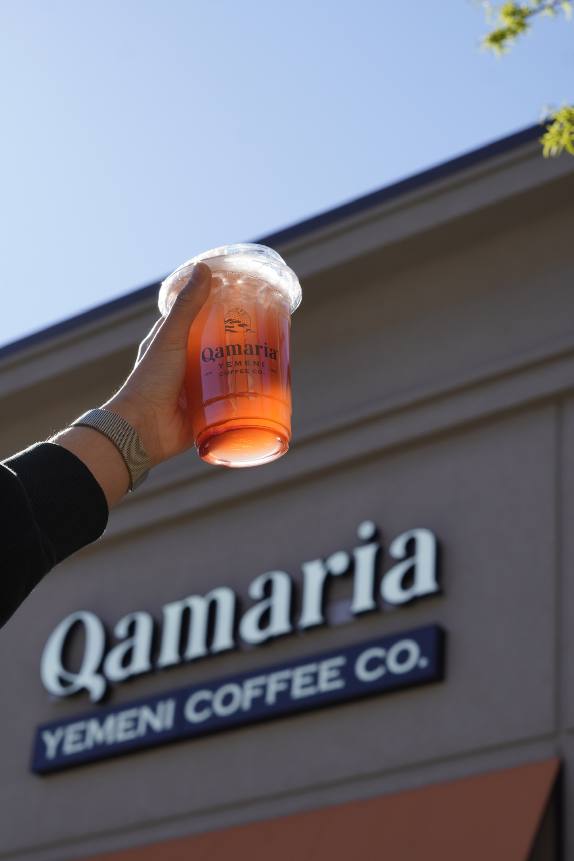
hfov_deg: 18.2
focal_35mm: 75
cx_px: 287
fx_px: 1794
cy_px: 430
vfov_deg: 27.0
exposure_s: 1/500
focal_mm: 50
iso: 200
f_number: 7.1
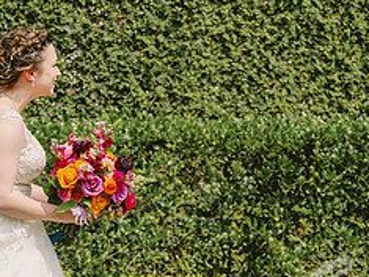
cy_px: 168
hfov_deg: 14.1
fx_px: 1492
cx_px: 264
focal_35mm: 140
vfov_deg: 10.6
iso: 400
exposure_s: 1/4000
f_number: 4
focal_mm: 59
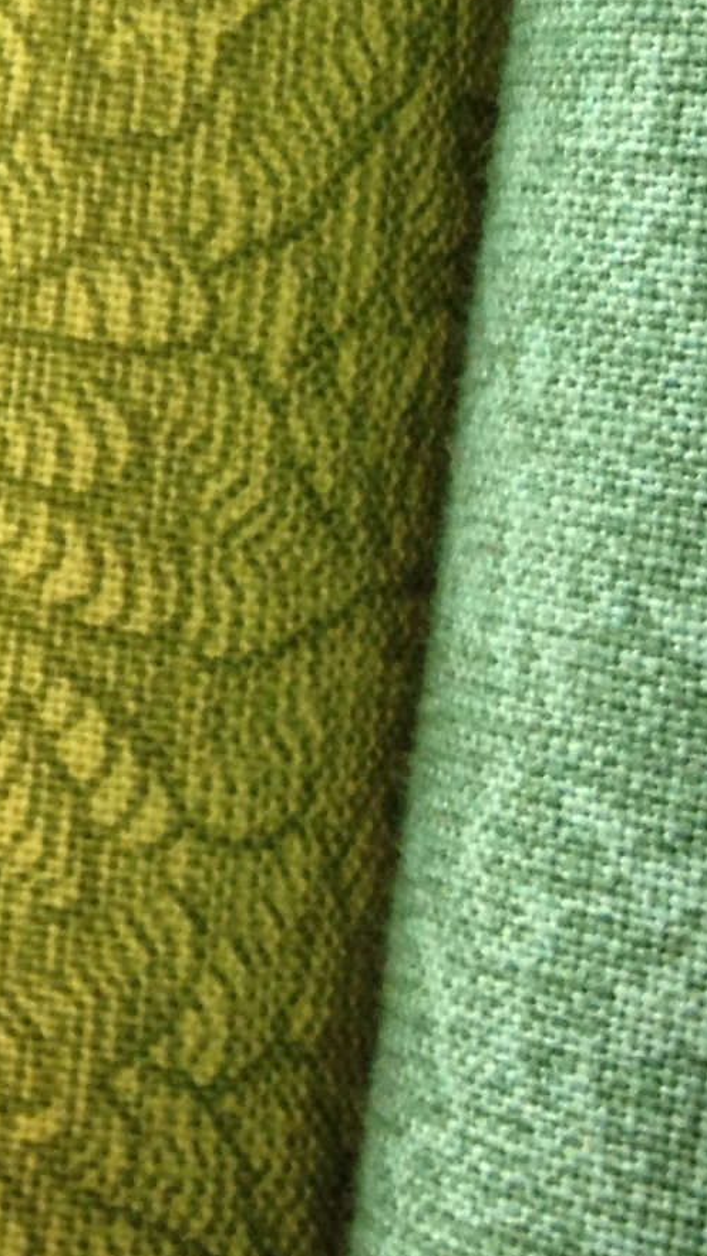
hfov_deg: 8.1
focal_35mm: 141
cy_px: -179
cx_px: -811
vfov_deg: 14.8
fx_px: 4697
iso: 80
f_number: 2.4
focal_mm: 4.28
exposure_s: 1/20
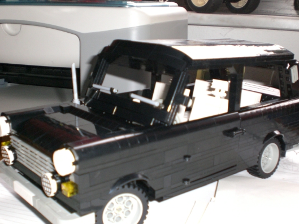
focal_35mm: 46
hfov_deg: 41.2
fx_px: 397
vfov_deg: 31.5
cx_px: 160
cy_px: 127
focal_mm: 6.3
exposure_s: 1/60
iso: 200
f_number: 3.1
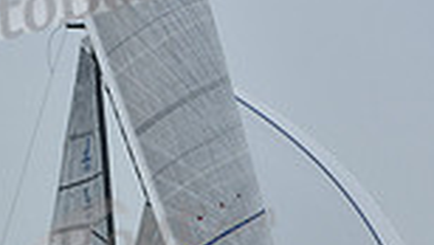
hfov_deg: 4.4
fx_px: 5553
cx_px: -265
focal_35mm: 482
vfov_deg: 2.5
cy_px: 444
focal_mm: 122
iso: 320
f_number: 5.6
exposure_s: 1/1000
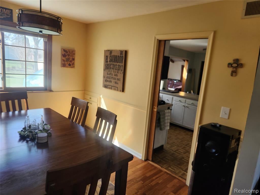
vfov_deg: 58.9
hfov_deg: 73.9
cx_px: 130
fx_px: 173
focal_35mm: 23
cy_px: 98
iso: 200
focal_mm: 5.4
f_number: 1.8
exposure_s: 1/180
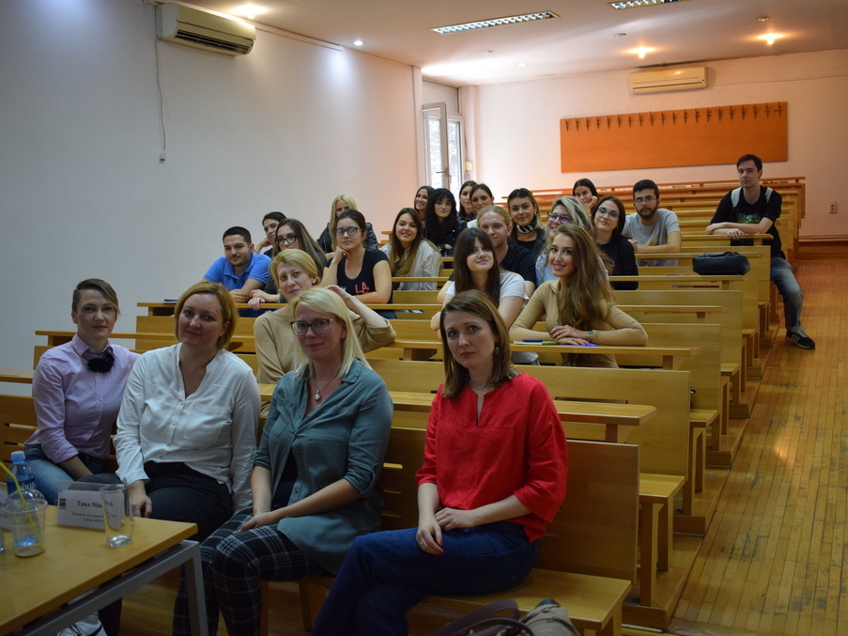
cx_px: 446
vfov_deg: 39.6
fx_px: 882
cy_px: 320
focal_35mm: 36
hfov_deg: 51.3
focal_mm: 22
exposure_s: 1/60
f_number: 4
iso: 560
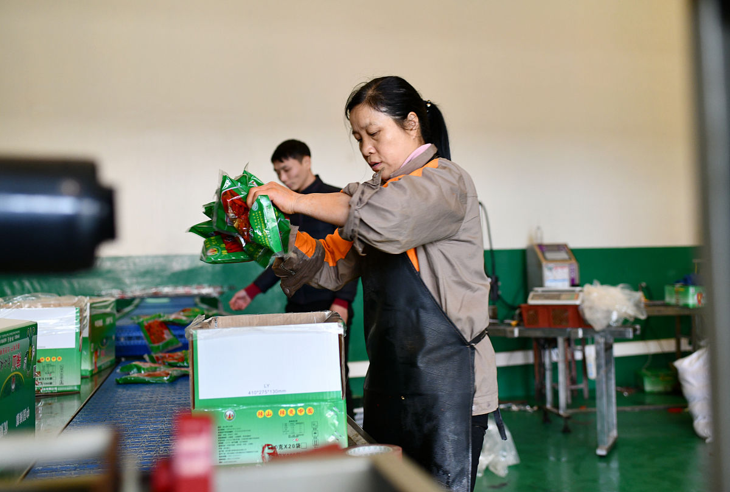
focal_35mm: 35
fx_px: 712
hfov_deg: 54.3
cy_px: 246
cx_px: 365
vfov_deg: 38.1
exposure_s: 1/80
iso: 1250
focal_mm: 35
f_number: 2.5
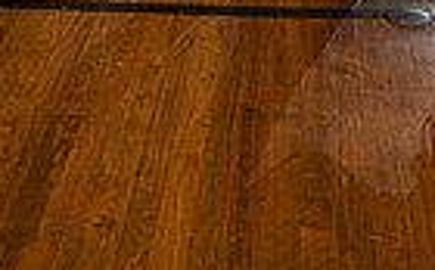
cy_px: -413
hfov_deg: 22.4
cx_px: 314
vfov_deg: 11.3
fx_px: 1089
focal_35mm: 92
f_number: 9
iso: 250
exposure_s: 1/250
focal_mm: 28
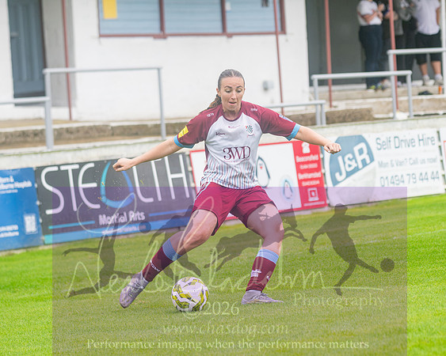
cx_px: 223
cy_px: 178
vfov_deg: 7.3
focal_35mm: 211
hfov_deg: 9.2
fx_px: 2780
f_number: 2.8
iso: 450
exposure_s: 1/1600
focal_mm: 125
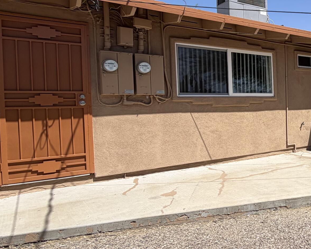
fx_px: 322
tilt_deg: -1.1
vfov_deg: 42.2
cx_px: 368
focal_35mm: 35
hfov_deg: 38.8
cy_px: 111
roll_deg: +1.8
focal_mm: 2.22
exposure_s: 1/928
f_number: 2.2
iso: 20
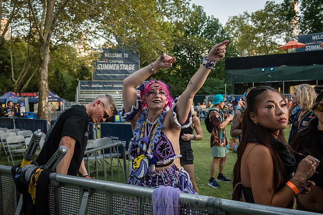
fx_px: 323
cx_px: 164
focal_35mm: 36
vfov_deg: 36.9
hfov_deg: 53.1
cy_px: 118
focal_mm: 31
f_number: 4.5
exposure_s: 1/320
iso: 2000
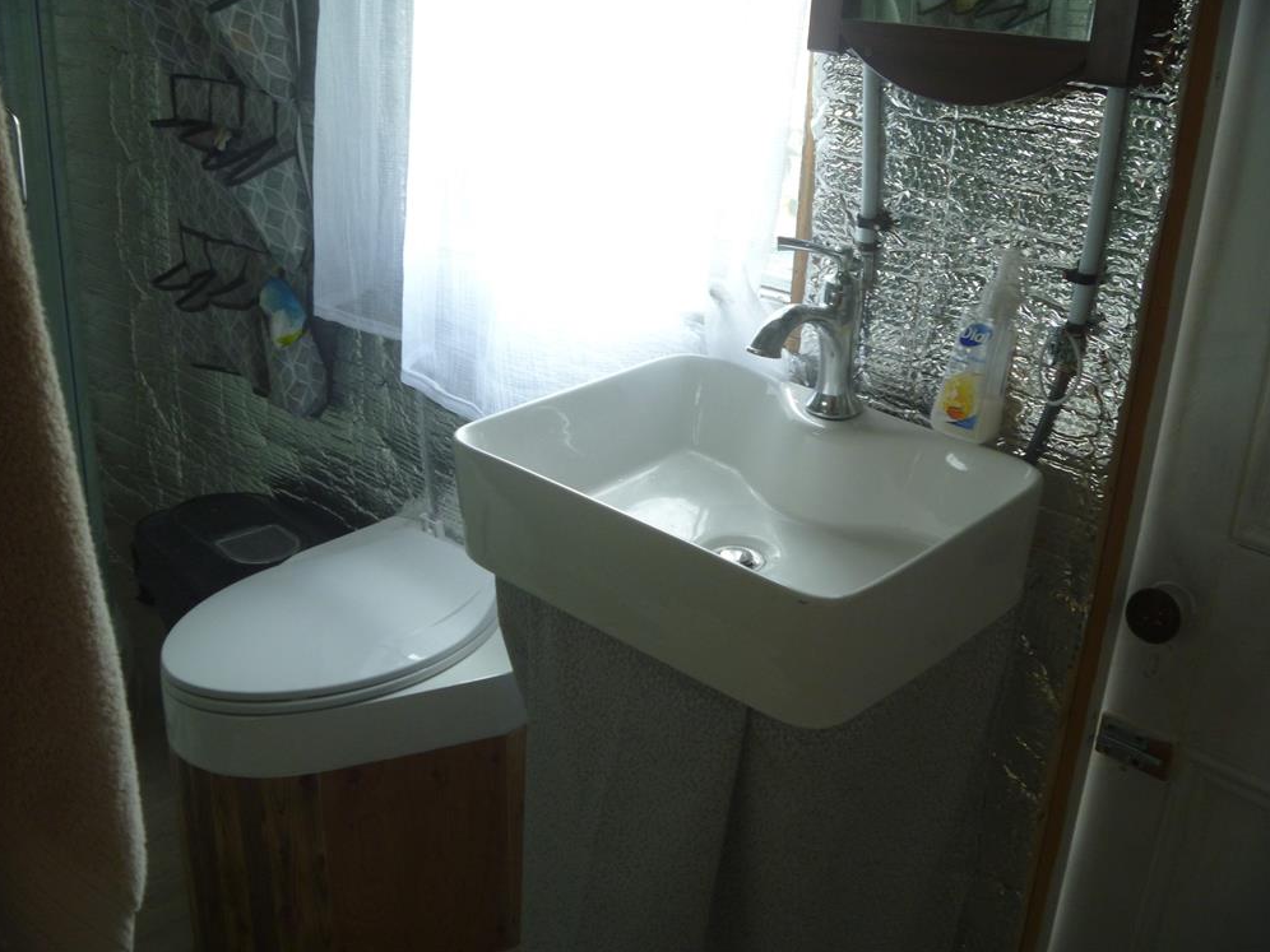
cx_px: 639
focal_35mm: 36
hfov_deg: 51.4
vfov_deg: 39.7
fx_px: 1321
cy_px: 464
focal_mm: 6.3
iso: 160
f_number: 3.5
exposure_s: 1/30
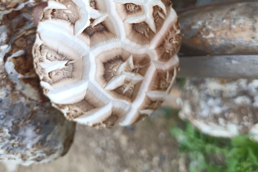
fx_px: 265
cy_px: 16
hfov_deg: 51.9
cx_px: 132
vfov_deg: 33.9
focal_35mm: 37
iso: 193
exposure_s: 1/100
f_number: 1.8
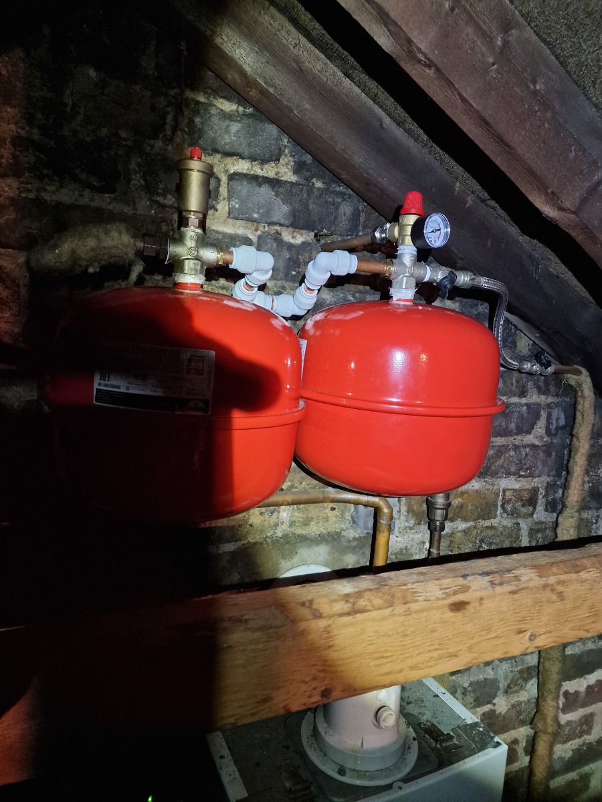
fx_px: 533
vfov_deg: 73.9
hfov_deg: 58.9
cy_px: 401
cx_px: 301
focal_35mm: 23
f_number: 1.8
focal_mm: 6.4
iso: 640
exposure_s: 1/26
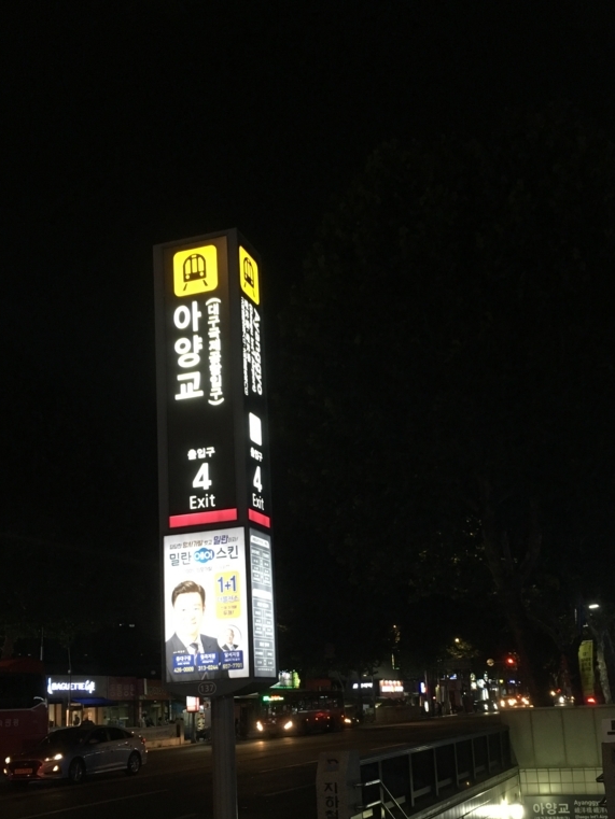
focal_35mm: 39
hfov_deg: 36.8
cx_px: 335
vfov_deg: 47.2
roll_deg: +3.3
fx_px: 924
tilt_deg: +10.3
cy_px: 532
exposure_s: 1/30
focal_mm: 4.15
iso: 125
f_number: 2.2
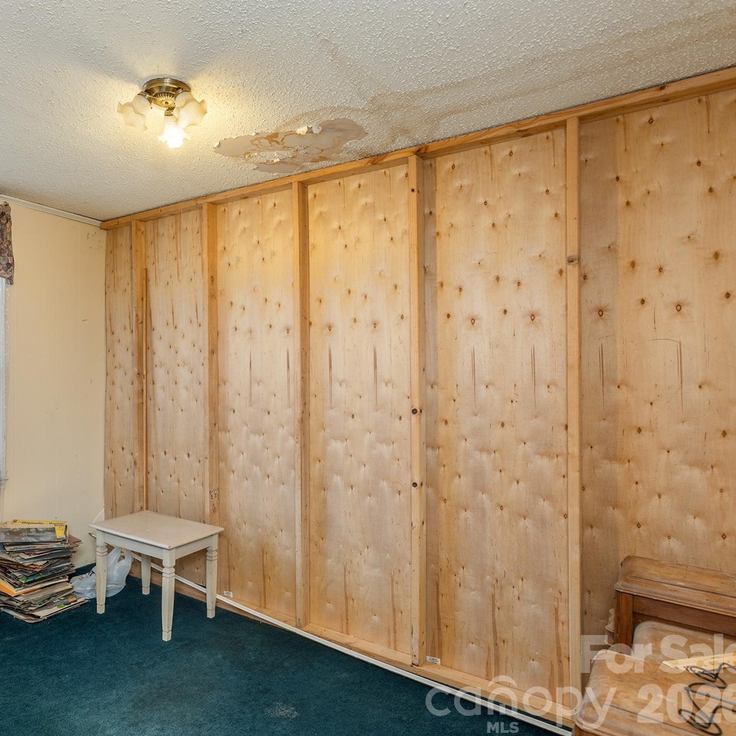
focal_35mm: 22
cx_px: 195
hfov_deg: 65.9
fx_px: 529
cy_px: 369
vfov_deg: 69.6
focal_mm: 17
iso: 320
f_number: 7.1
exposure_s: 1/60
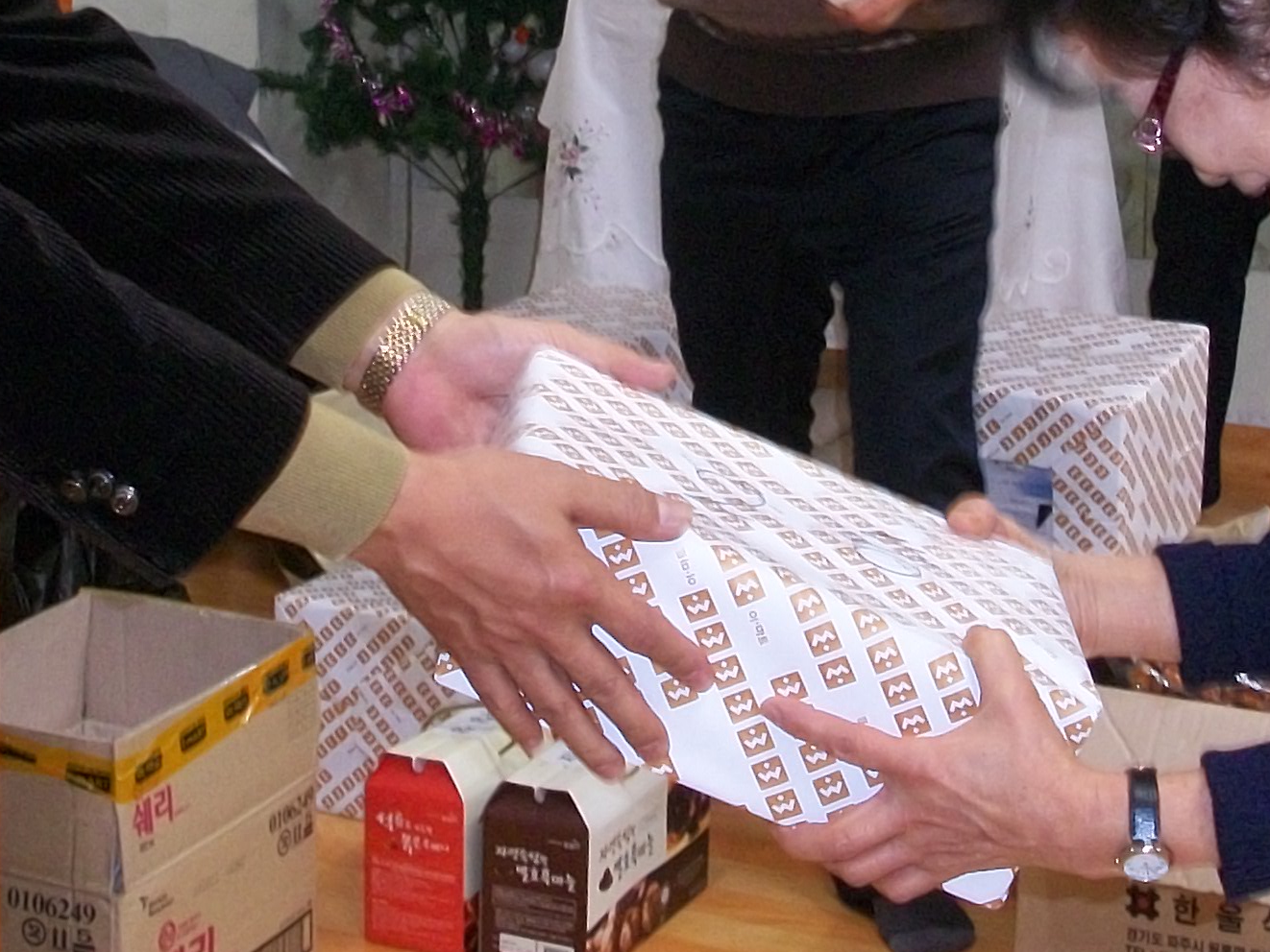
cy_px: 57
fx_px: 3559
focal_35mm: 97
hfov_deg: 20.2
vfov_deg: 15.0
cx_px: 687
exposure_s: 1/30
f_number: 3.1
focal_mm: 6.3
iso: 160
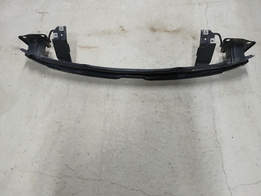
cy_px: 101
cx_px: 128
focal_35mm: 27
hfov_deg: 65.4
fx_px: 203
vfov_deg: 51.3
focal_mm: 3.98
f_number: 1.8
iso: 250
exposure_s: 1/25
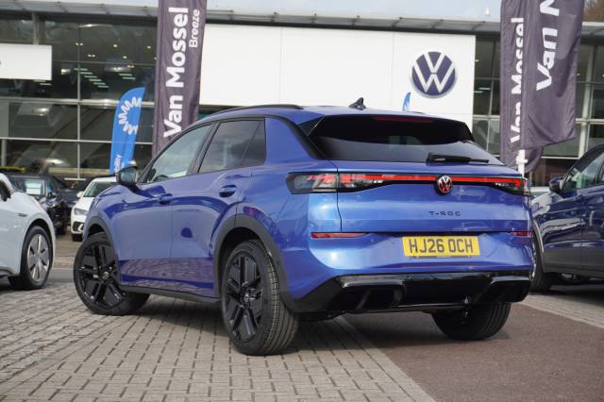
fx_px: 1056
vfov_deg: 21.5
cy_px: 201
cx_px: 302
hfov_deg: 31.9
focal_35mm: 63
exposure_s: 1/160
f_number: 5.6
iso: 100
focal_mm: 42
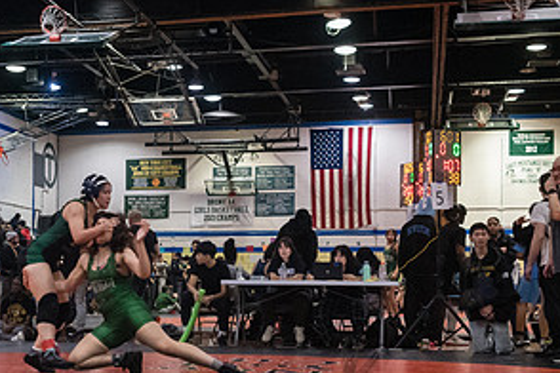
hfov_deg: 28.2
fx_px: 1089
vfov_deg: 19.3
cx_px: 103
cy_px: 273
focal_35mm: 70
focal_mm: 35
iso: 8000
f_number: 4
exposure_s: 1/400
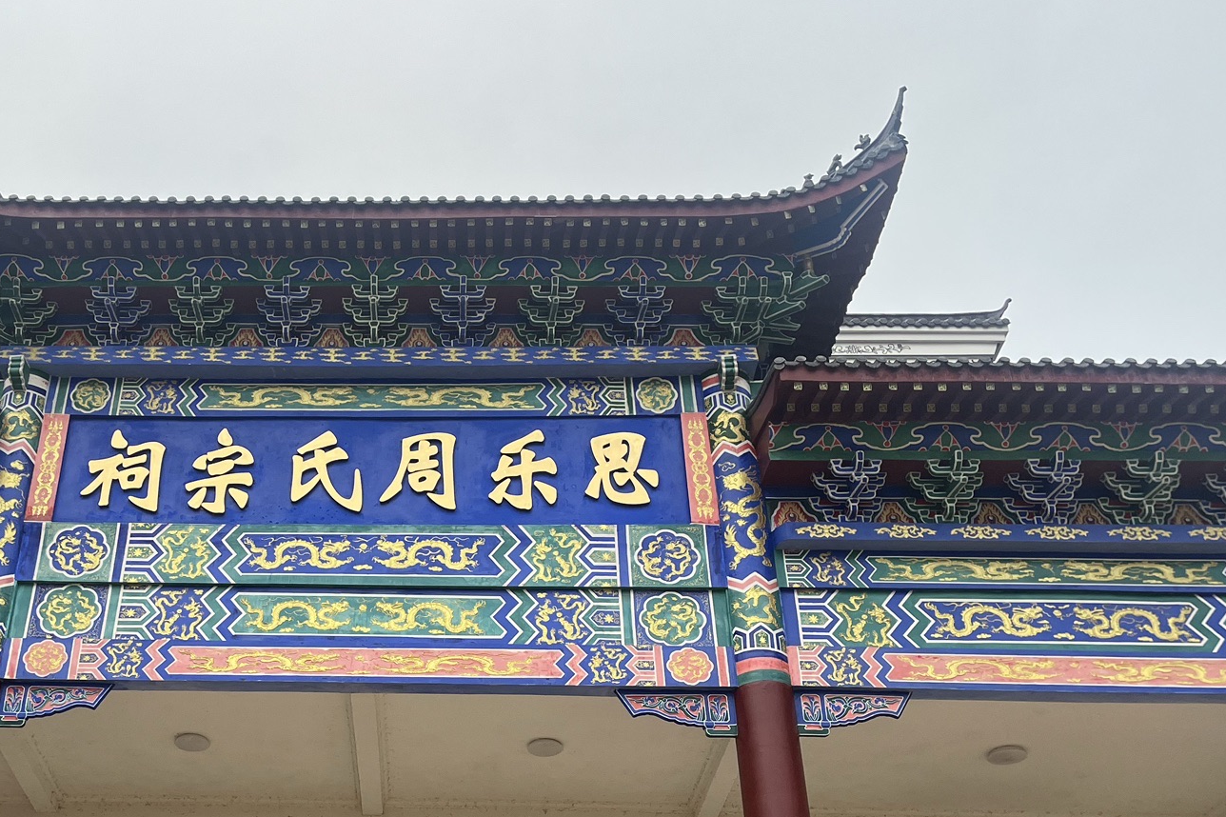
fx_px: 1430
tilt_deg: +31.2
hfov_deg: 45.4
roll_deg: -1.6
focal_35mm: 42
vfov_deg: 31.5
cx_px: 372
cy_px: 570
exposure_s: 1/483
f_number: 1.6
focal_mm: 5.1
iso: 50
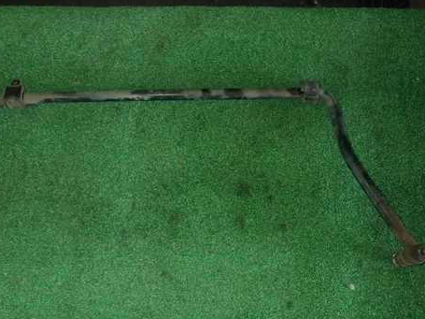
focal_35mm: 33
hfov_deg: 54.6
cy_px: 184
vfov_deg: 42.8
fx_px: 405
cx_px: 155
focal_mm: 4.5
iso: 400
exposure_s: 1/30
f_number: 5.6
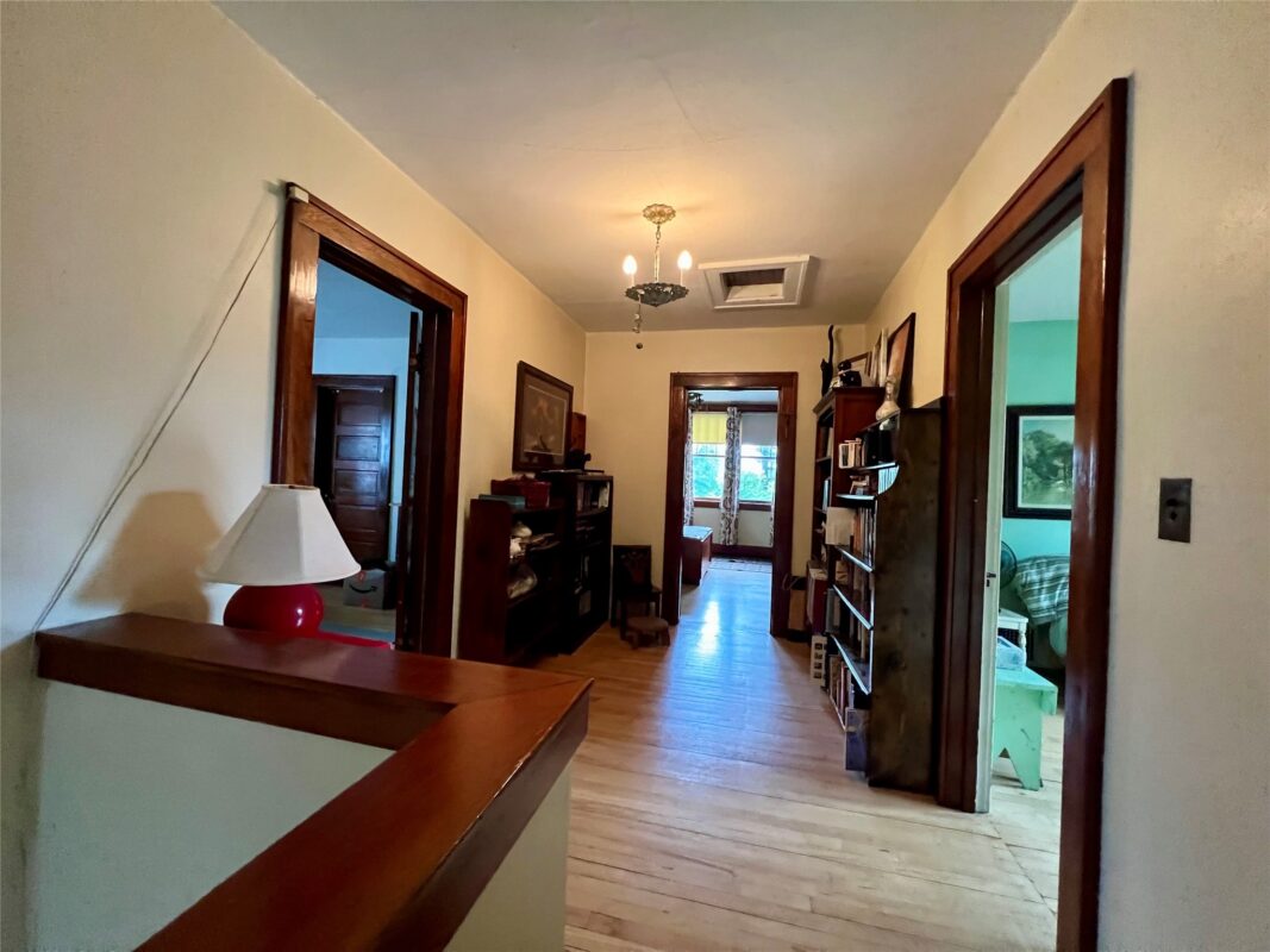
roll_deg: -2.4
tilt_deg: -2.1
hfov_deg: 106.2
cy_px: 476
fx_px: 477
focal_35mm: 13
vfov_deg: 89.9
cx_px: 635
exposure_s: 1/60
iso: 800
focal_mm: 1.57
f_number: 1.8
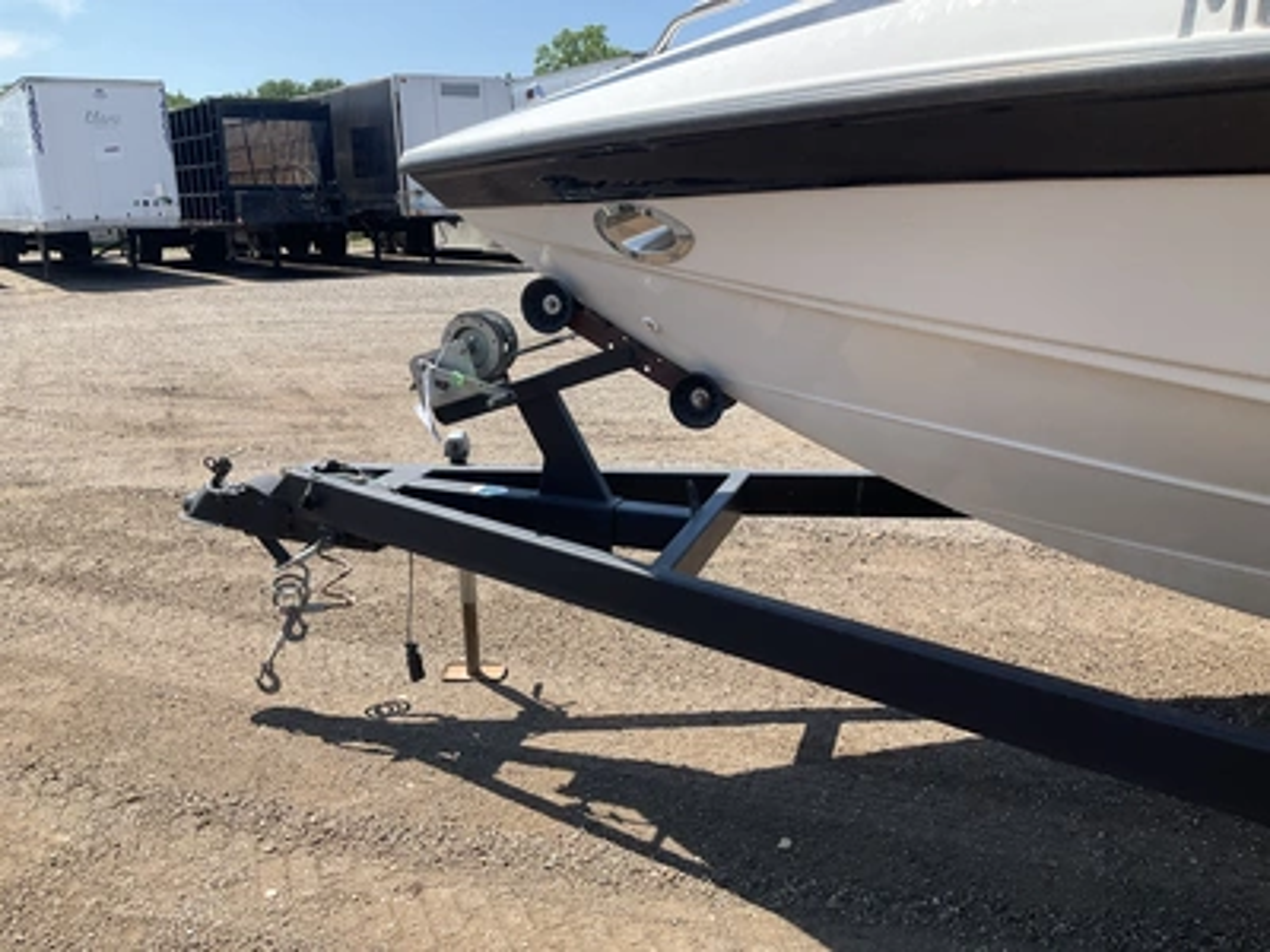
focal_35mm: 29
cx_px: 635
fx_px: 1064
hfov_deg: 61.7
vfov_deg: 48.2
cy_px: 476
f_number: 1.8
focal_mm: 3
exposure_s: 1/804
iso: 25
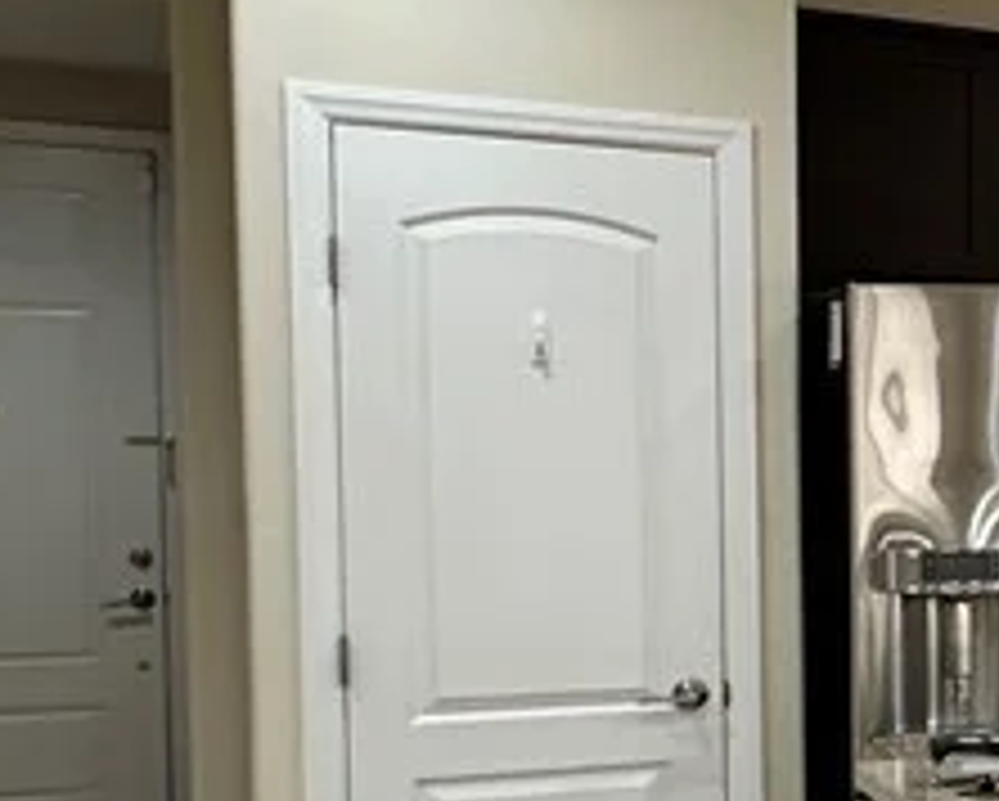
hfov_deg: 22.8
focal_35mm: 63
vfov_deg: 24.1
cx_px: 1593
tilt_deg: -2.2
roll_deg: +0.3
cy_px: 540
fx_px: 1864
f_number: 2.2
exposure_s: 1/60
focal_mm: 2.22
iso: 160
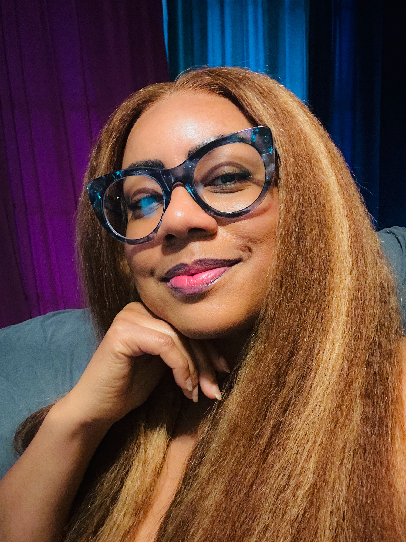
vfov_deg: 60.0
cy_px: 271
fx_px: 469
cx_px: 203
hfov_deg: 46.8
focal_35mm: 30
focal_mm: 2.69
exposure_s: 1/15
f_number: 1.9
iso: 640
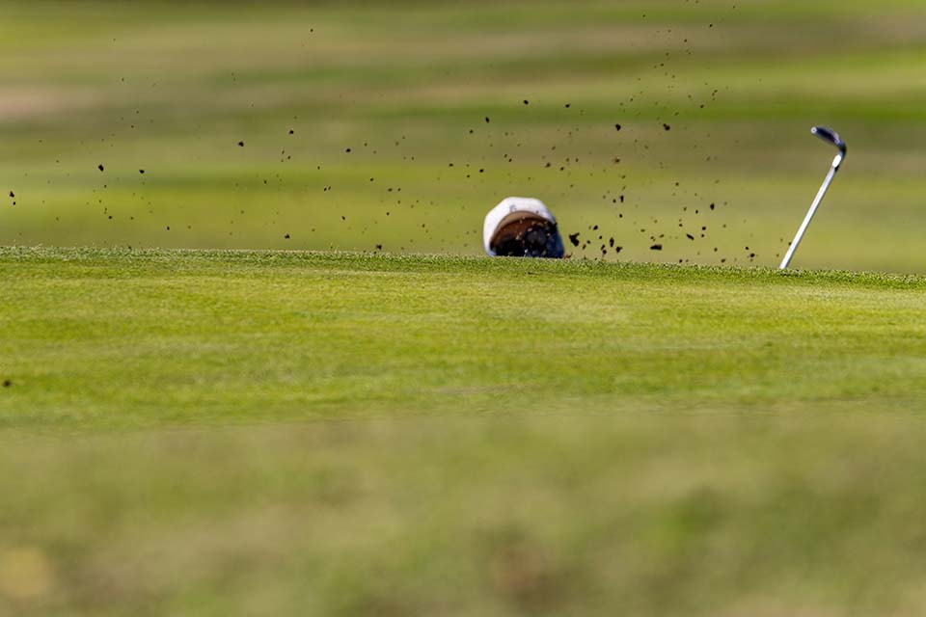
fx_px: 16718
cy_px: 308
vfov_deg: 2.1
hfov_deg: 3.2
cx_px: 463
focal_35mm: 650
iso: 220
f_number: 8
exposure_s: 1/2500
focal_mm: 650
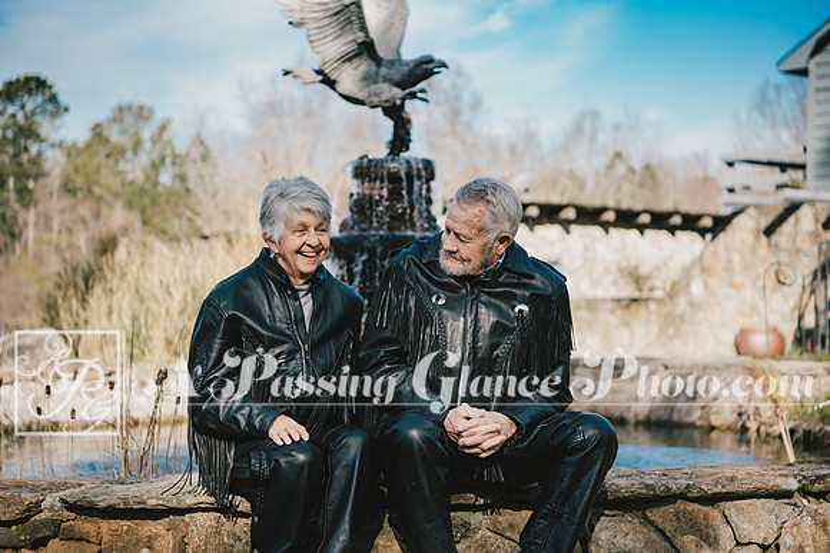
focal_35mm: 70
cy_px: 276
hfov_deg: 28.8
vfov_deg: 19.5
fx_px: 1614
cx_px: 415
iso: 800
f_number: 3.5
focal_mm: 70
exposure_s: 1/3200
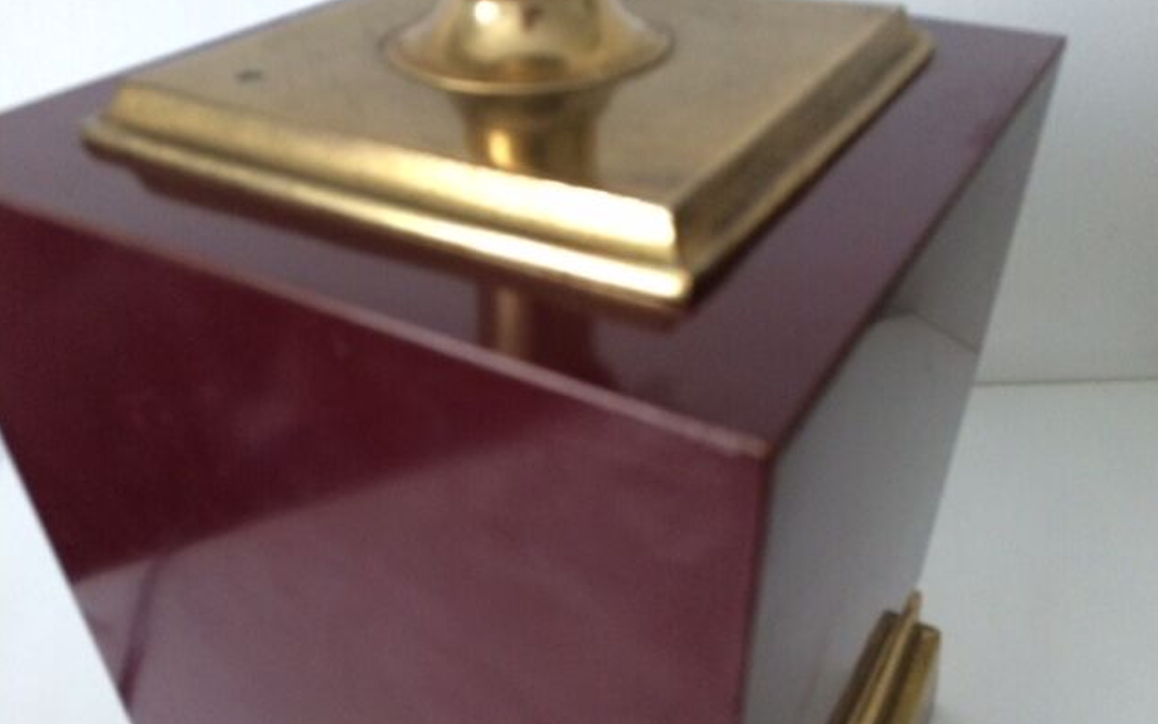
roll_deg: +0.8
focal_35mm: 31
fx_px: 978
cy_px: 410
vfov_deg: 40.5
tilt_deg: -37.4
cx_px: 578
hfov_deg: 61.2
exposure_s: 1/25
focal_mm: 4.15
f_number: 2.2
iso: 250
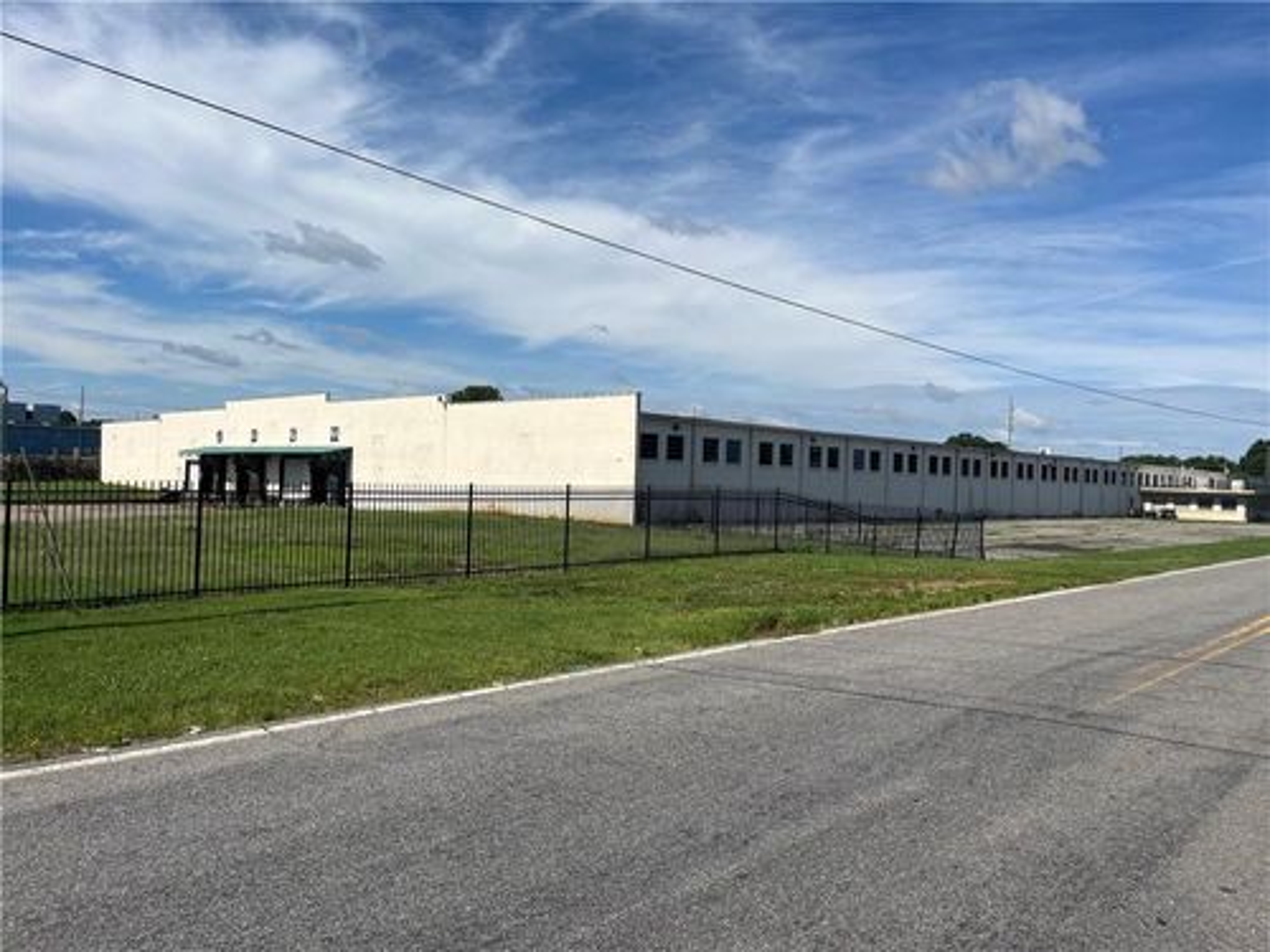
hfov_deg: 67.3
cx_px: 635
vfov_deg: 53.1
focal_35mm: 26
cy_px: 476
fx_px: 954
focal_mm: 5.1
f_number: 1.6
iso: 50
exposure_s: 1/6173
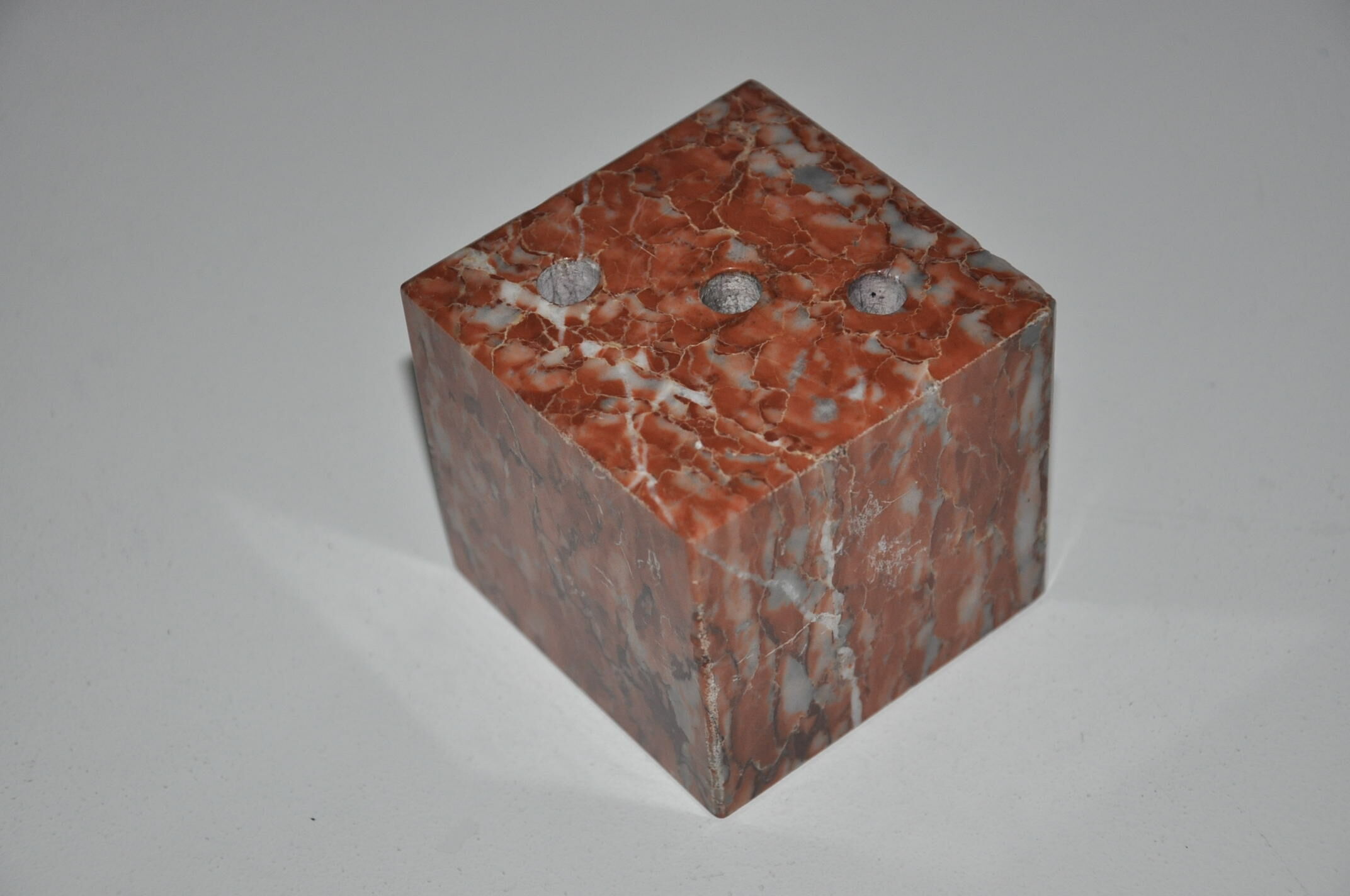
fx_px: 3259
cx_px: 675
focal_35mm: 87
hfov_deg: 23.4
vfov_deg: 15.7
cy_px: 448
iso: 800
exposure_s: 1/60
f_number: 5
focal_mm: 58
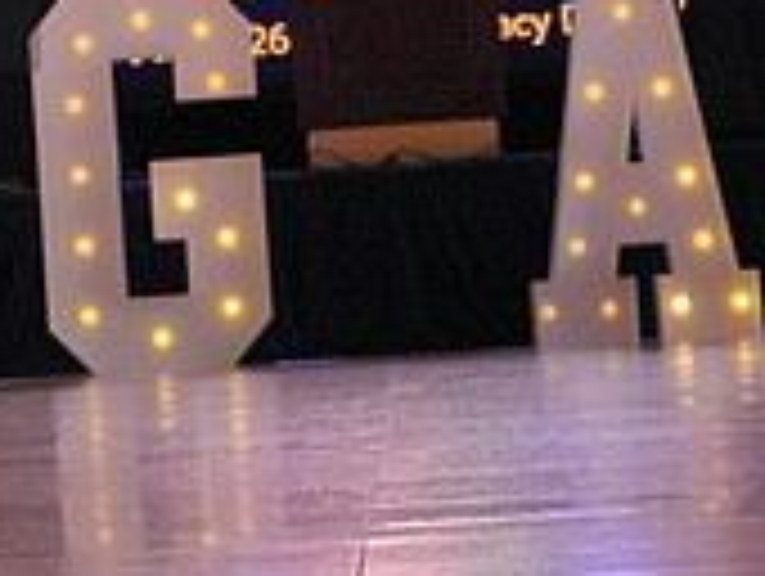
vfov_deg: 5.7
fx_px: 5732
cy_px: -47
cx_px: -450
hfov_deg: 7.5
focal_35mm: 259
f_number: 7.1
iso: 6400
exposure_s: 1/500
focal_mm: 79
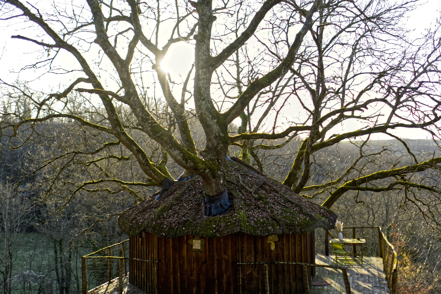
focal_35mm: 35
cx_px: 220
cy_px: 147
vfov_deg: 37.9
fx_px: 429
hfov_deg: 54.4
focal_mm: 23
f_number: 2
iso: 80
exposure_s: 1/500
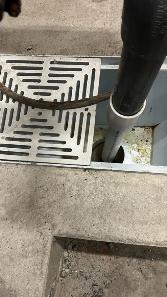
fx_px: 260
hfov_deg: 35.5
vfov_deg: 59.2
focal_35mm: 33
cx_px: 96
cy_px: 170
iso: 500
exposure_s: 1/46
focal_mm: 5.1
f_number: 1.6
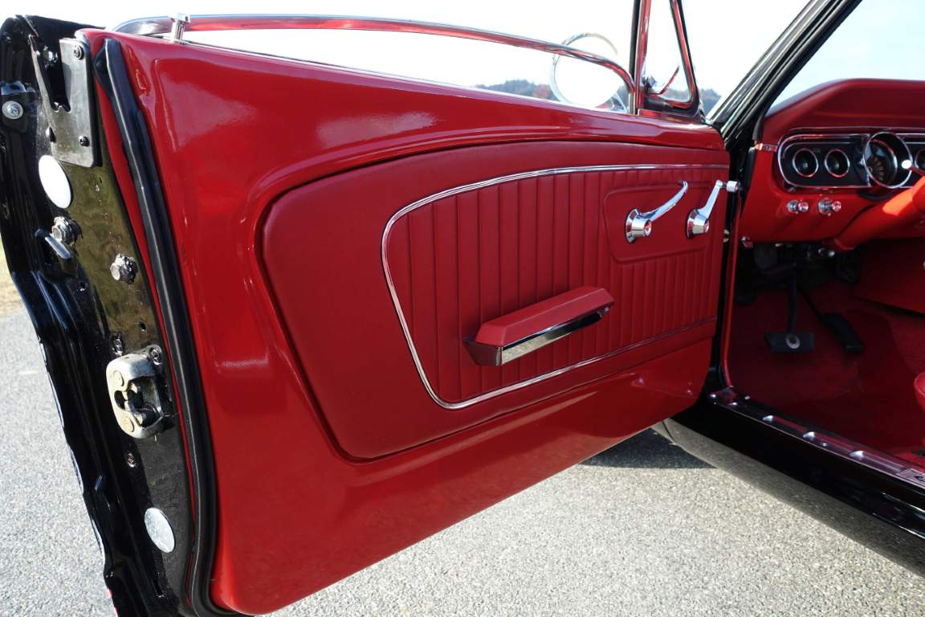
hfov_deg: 60.3
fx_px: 796
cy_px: 308
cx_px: 462
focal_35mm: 31
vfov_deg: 42.3
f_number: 4
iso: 125
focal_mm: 11.45
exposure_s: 1/160
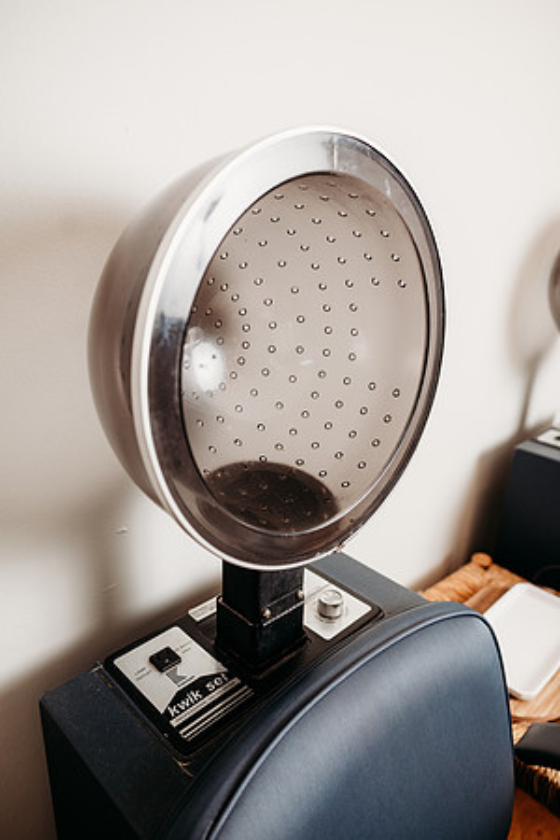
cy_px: 420
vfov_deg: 73.7
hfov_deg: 53.1
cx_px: 280
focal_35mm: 24
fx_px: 560
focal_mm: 24
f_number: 3.5
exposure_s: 1/200
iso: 100
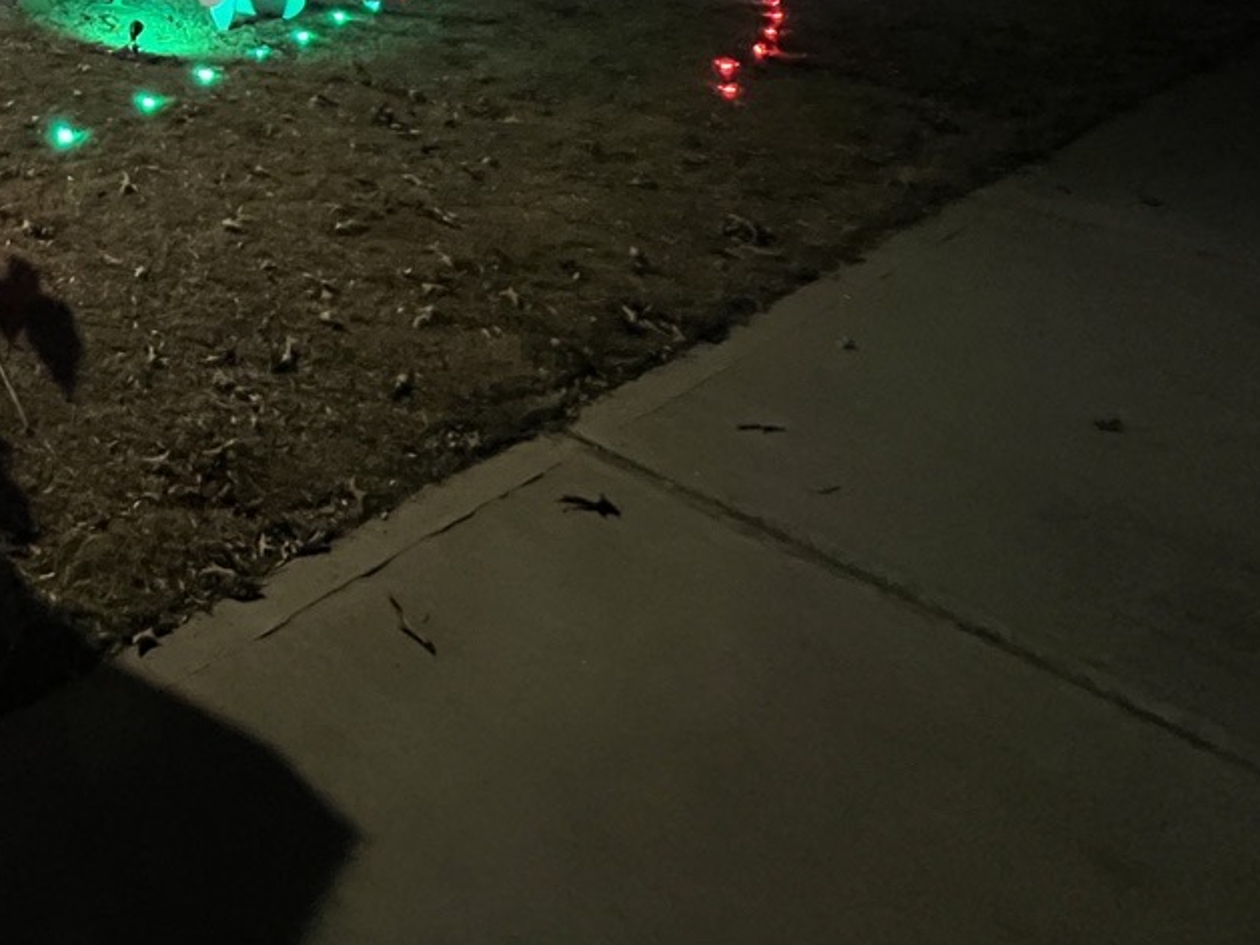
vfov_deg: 36.2
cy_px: -167
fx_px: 1129
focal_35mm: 31
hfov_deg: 44.9
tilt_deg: -2.5
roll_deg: -1.4
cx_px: -112
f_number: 1.8
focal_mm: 1.57
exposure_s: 1/30
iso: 1000
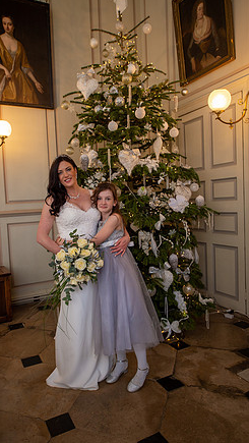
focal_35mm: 26
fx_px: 305
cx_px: 109
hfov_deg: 44.3
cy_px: 225
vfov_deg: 71.9
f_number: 3.5
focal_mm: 24
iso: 500
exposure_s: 1/80
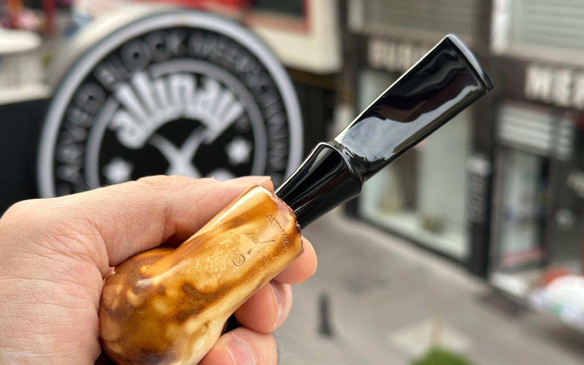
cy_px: 206
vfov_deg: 25.3
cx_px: 292
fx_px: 812
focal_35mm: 51
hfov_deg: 39.6
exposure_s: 1/426
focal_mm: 6.86
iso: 64
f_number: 1.78
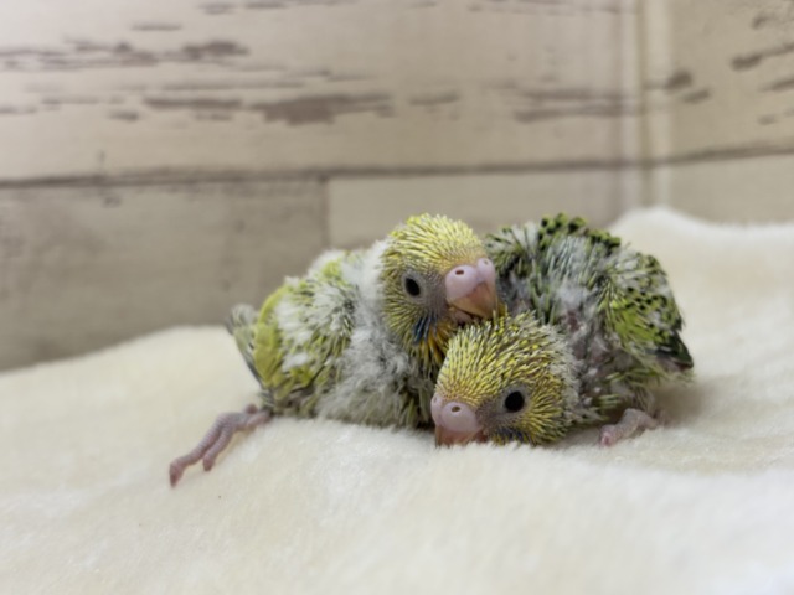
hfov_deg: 36.8
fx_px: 1193
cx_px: 397
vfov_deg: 28.0
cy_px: 298
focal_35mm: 52
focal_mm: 5.96
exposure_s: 1/50
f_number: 1.6
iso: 50
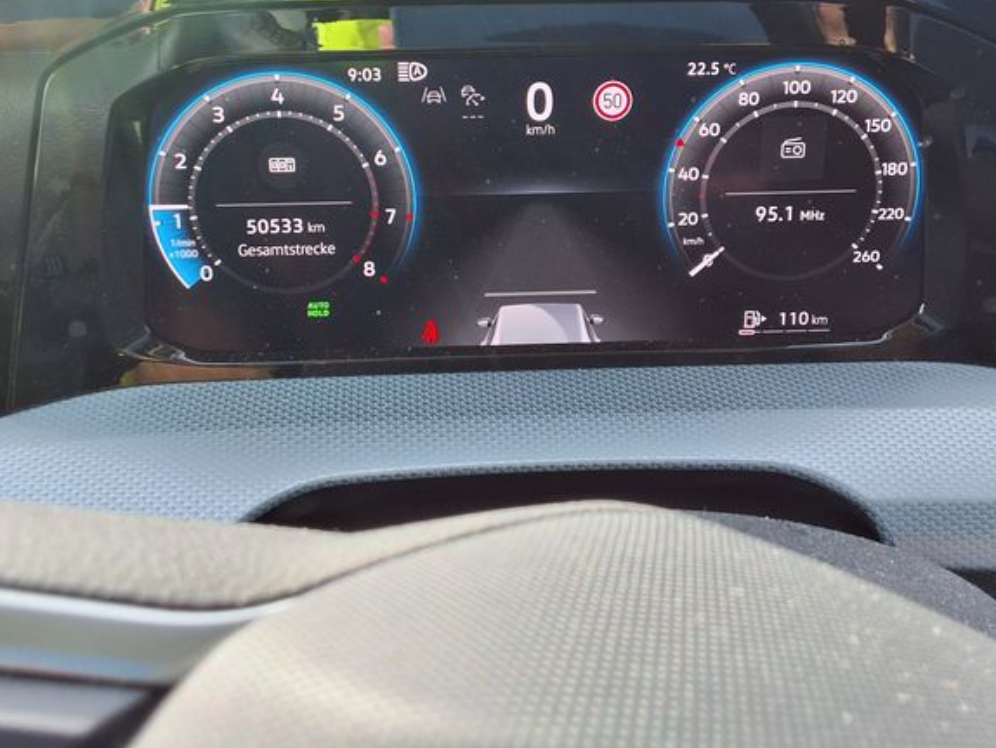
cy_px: 248
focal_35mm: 39
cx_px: 489
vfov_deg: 36.5
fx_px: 1123
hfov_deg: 47.8
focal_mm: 2.91
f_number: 1.9
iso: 32
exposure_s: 1/192
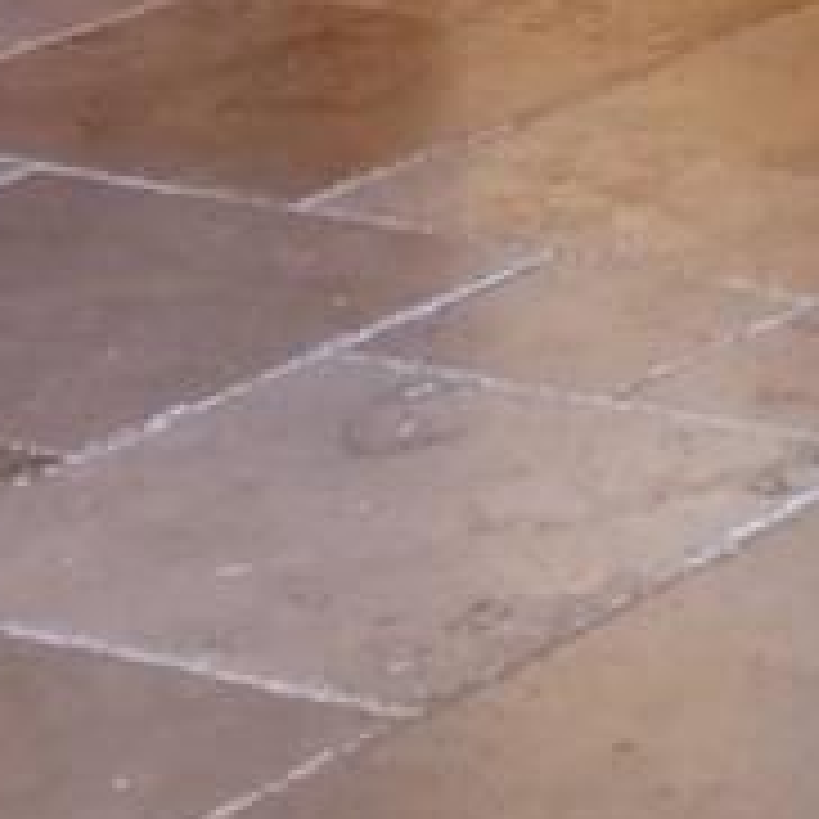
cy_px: -1352
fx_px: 5809
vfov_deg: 7.4
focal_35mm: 217
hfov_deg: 7.6
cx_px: 1798
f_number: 2
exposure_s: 1/39
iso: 400
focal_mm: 5.9
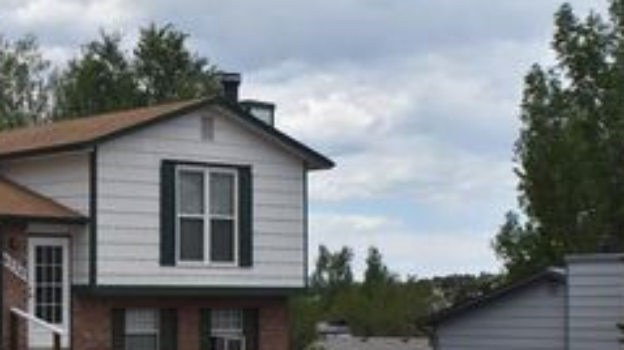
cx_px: -5
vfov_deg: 10.5
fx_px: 1903
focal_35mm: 115
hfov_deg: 18.1
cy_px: 242
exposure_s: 1/400
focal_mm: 35
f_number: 10
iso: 200
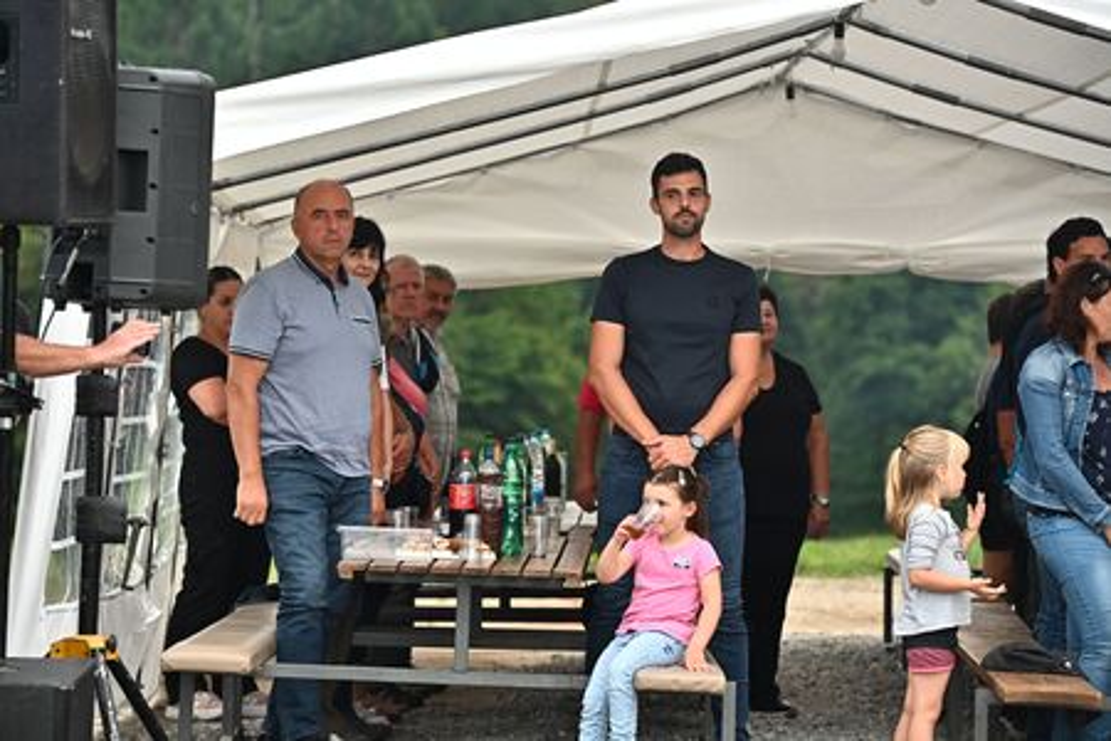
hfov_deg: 14.2
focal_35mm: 145
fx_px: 4475
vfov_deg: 9.5
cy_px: 370
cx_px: 556
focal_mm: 145
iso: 1600
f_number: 4
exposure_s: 1/500
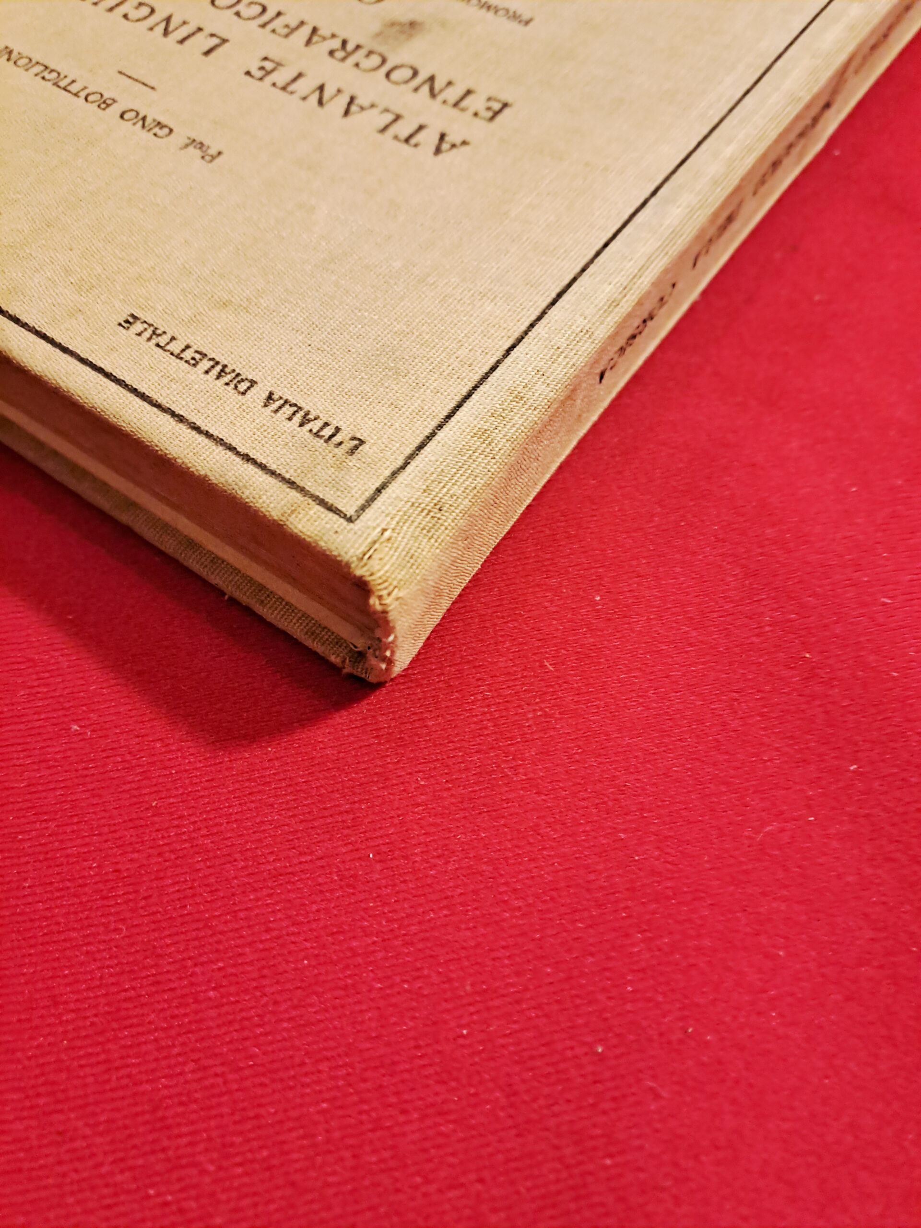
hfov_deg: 54.9
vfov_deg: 69.4
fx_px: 887
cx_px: 460
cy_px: 614
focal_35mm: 25
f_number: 1.8
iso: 400
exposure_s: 1/25
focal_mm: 4.65
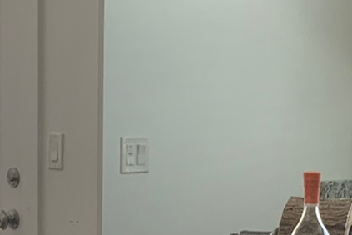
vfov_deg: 9.3
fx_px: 1427
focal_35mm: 146
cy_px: 277
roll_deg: -0.9
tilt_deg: -6.9
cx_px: 163
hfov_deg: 14.1
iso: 64
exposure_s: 1/61
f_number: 1.8
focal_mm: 3
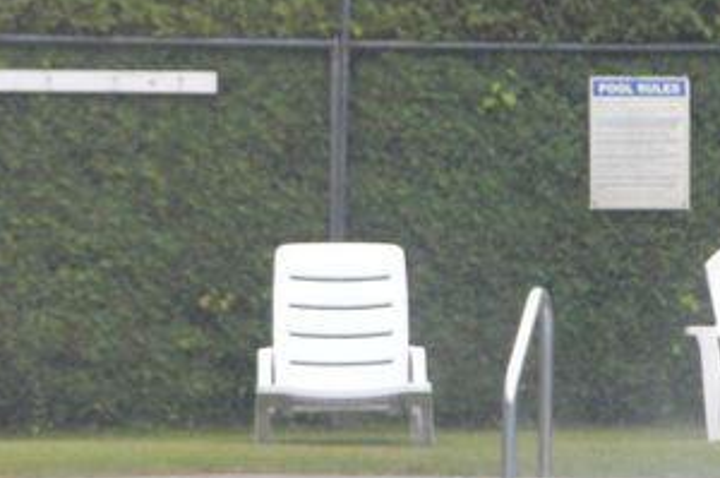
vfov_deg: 4.7
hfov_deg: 7.1
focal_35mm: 289
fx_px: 5771
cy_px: 303
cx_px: 608
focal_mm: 32
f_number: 4.8
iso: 160
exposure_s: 1/125
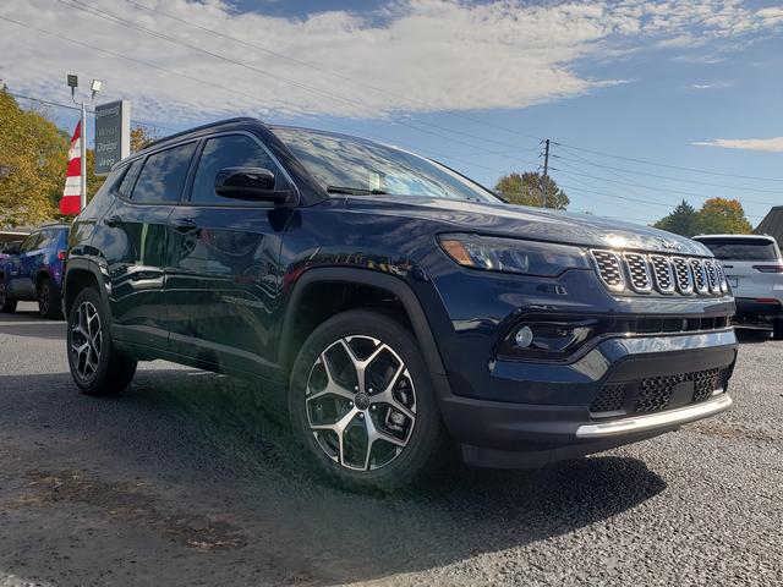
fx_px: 588
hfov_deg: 67.3
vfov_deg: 53.1
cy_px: 294
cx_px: 392
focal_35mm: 26
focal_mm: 4.3
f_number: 2.4
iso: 50
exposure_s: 1/1265
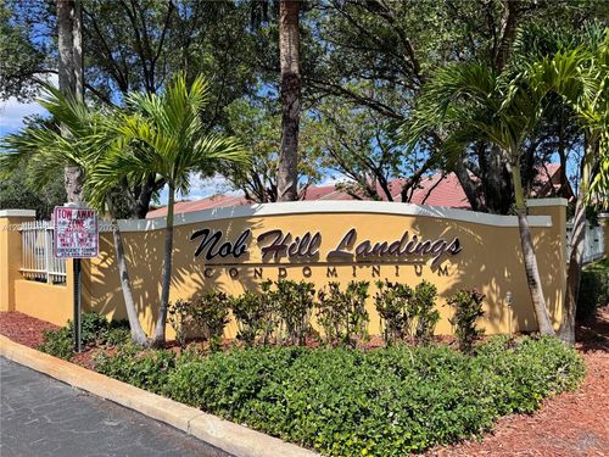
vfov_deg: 56.8
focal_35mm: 24
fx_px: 422
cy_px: 228
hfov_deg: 71.6
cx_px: 304
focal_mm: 6.76
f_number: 1.78
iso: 80
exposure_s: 1/4049
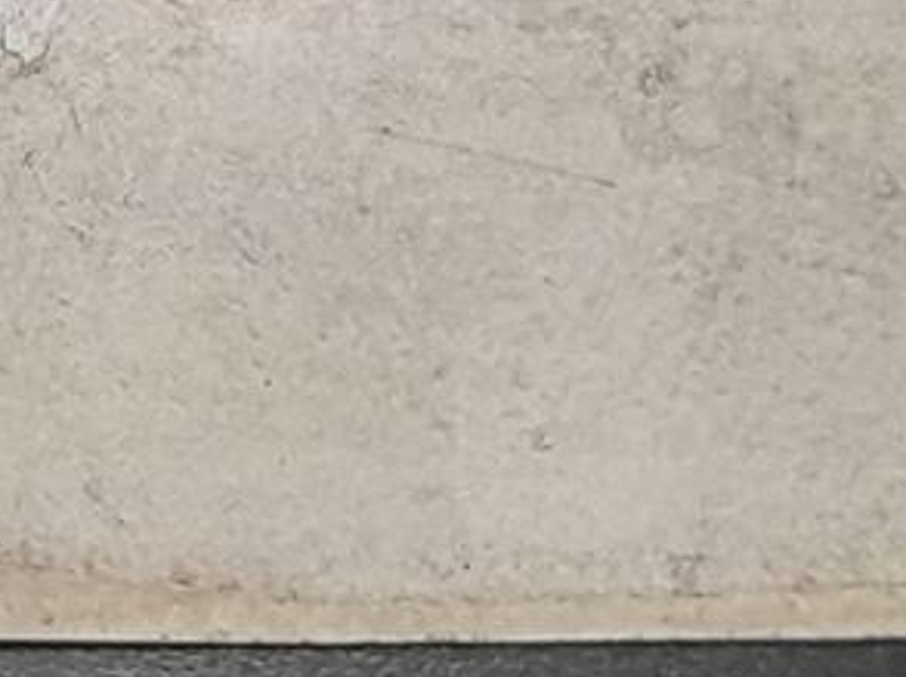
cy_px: -272
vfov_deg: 8.3
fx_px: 4575
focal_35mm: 175
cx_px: 25
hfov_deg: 11.2
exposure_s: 1/50
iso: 160
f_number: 2
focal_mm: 4.6
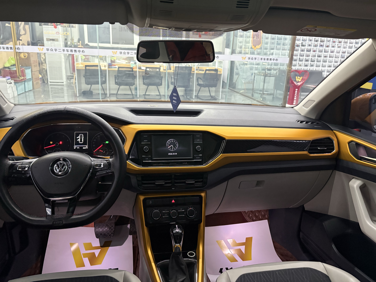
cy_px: 141
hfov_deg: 67.3
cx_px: 188
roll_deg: -2.6
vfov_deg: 53.1
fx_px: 282
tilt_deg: -15.9
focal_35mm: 26
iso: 500
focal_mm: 5.96
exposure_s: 1/51
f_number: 1.6
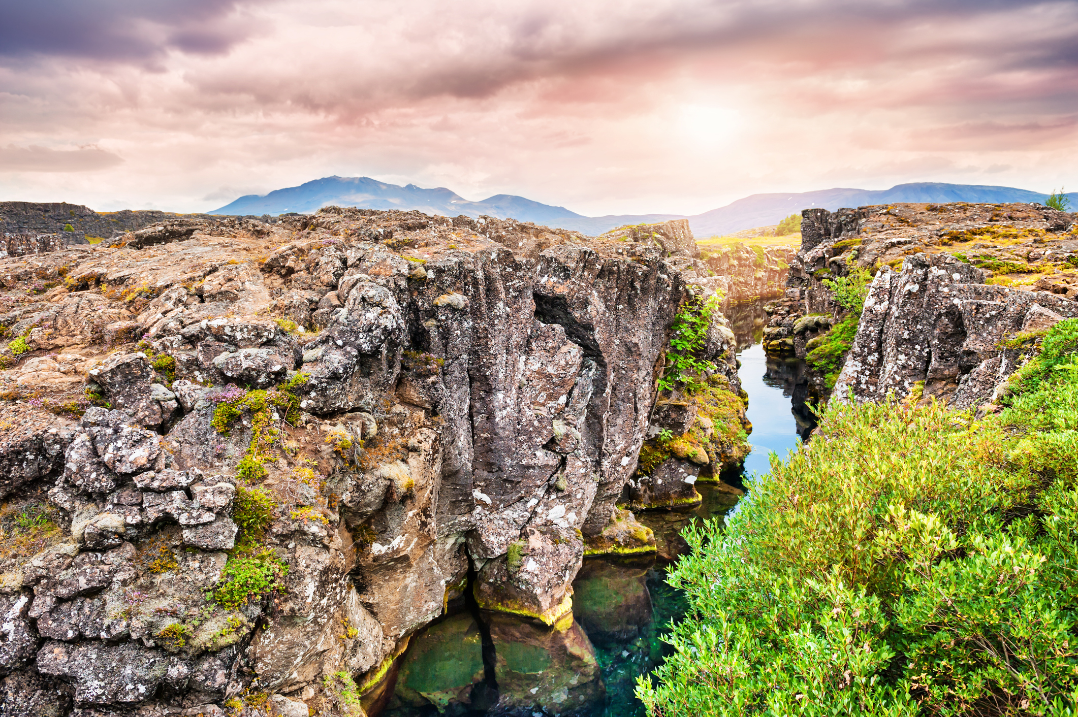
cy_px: 358
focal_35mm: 24
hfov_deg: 73.8
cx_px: 539
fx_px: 718
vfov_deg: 53.1
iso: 250
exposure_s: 1/400
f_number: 5.6
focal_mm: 24
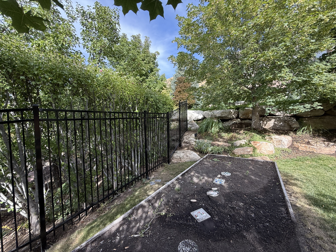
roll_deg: +0.1
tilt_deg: -2.0
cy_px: 126
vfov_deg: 85.7
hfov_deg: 102.1
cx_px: 168
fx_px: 136
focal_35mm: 14
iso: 64
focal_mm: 2.22
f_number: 2.2
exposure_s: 1/324
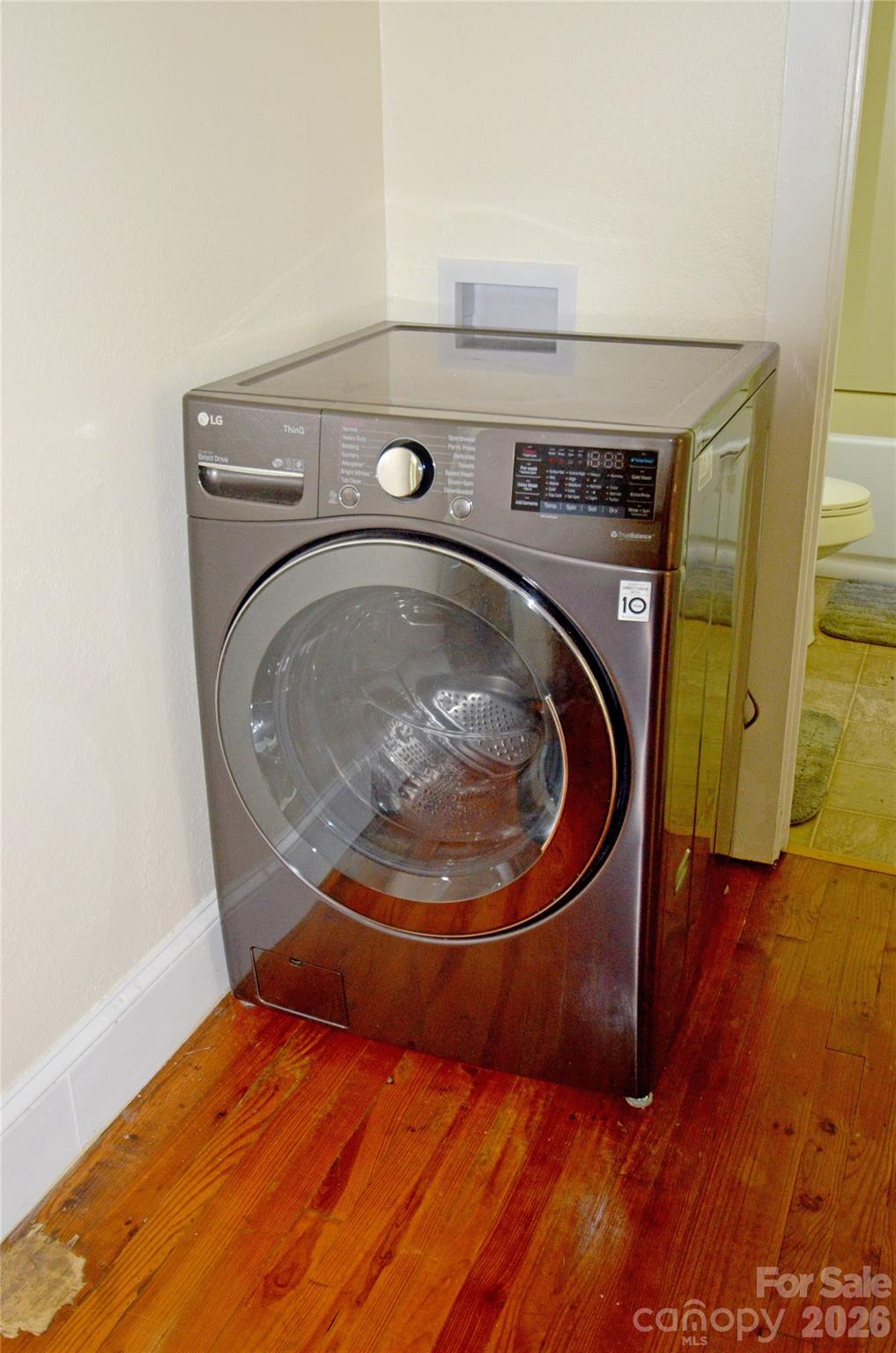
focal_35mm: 36
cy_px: 676
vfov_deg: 53.2
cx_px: 448
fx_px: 1350
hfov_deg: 36.7
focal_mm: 24
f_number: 4
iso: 800
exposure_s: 1/60
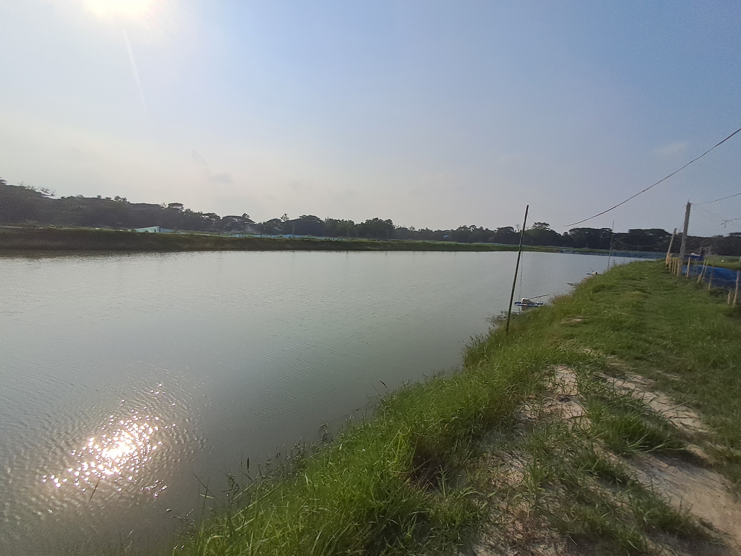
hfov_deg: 94.5
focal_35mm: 16
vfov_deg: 78.1
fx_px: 343
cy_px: 278
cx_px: 370
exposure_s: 1/27779
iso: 40
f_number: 2.2
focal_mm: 1.64
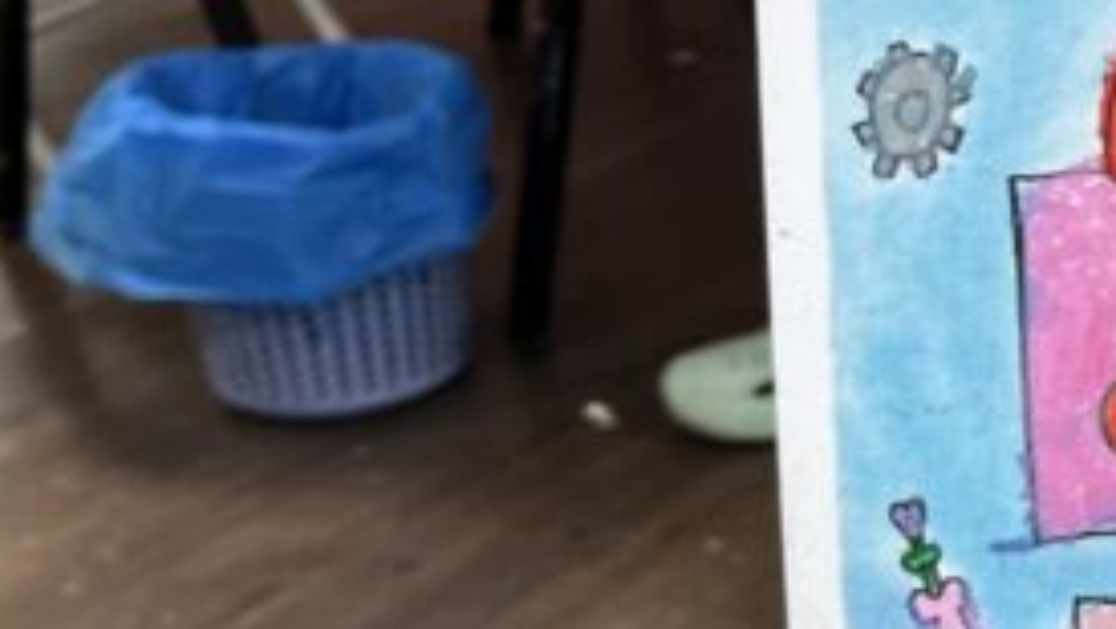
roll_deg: -1.6
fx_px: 3049
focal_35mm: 103
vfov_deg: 11.7
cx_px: 1741
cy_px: 150
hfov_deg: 18.1
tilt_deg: -21.8
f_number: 1.6
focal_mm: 5.1
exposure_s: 1/100
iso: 40
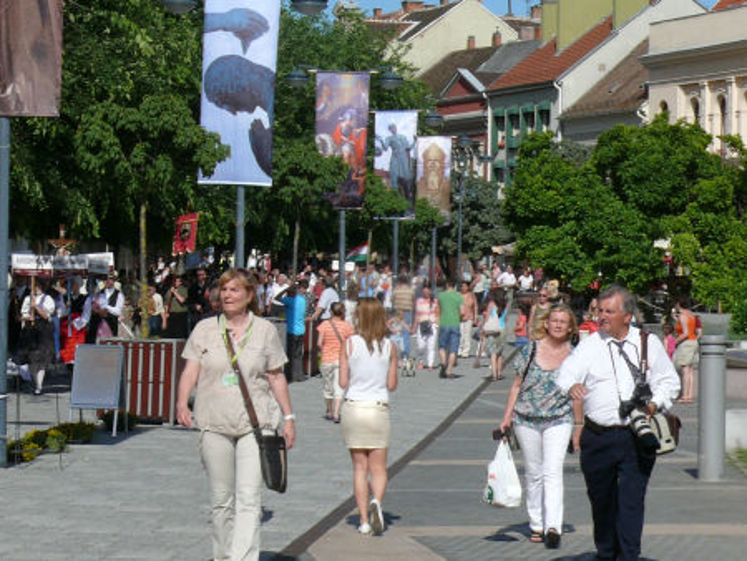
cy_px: 280
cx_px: 374
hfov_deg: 15.2
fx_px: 2807
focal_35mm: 130
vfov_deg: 11.4
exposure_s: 1/400
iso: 100
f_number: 8
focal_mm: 15.4
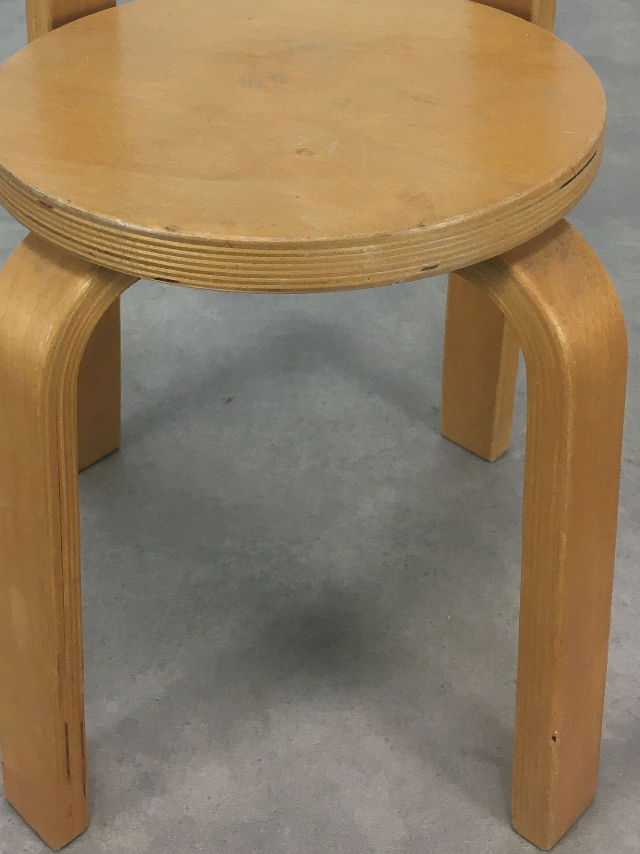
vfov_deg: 36.9
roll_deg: -0.7
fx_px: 1233
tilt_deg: -28.7
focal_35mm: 50
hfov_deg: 29.1
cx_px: 273
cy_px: 171
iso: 40
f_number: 2.2
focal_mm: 4.15
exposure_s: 1/33
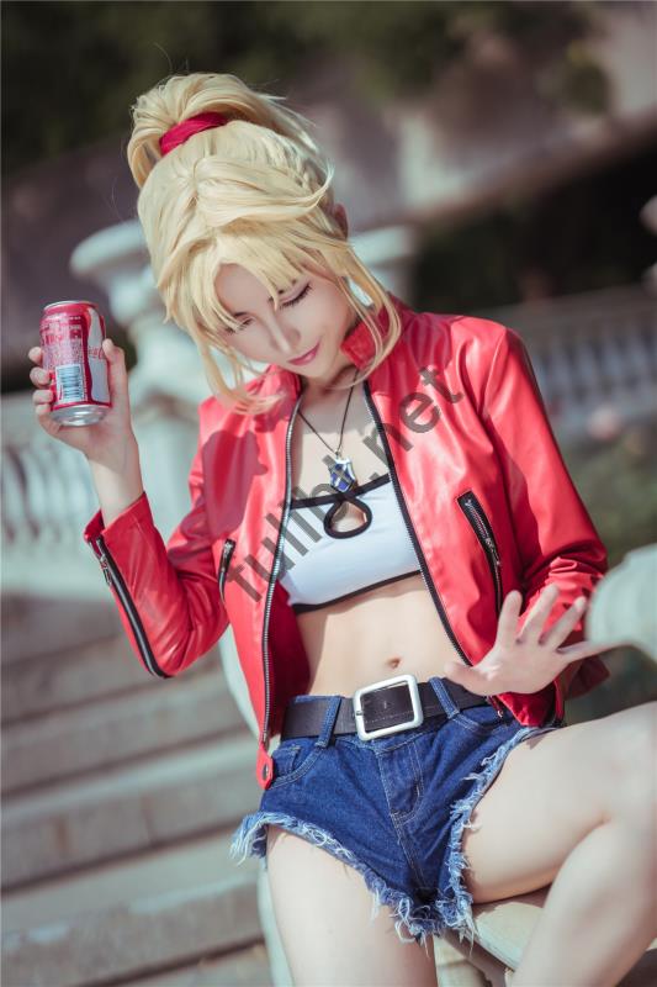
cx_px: 328
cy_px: 494
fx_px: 2328
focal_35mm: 85
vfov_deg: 23.9
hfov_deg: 16.1
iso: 100
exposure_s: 1/4000
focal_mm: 85
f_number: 2
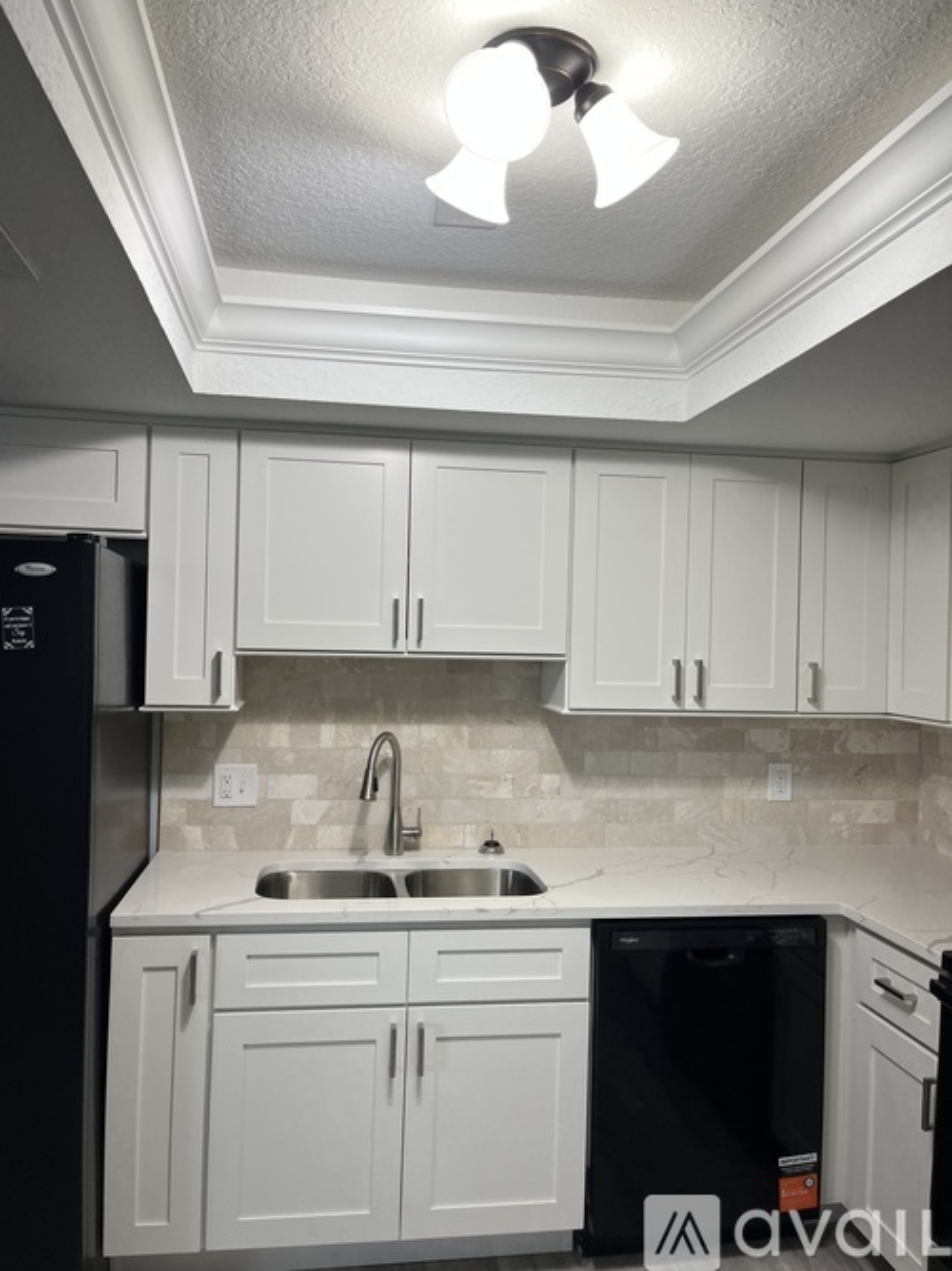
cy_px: 636
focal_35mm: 26
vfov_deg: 67.3
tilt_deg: +0.4
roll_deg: -0.8
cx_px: 476
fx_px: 954
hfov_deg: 53.0
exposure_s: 1/120
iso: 64
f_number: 1.6
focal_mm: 5.1
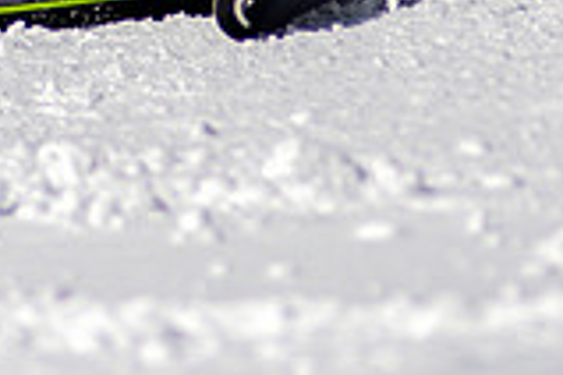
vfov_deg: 0.6
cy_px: -295
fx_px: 33590
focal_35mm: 2148
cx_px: -133
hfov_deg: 1.0
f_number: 2.8
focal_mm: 300
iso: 100
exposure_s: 1/8000
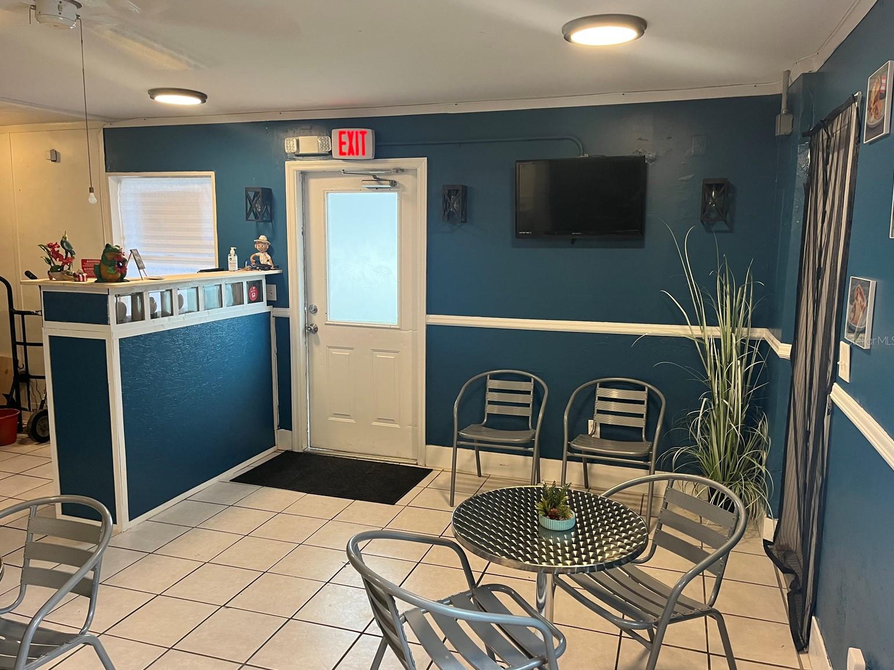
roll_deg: +0.2
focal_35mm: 27
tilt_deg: -8.3
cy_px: 340
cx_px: 436
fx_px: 697
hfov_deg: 65.3
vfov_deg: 51.4
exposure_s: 1/60
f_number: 1.6
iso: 125
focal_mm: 5.1
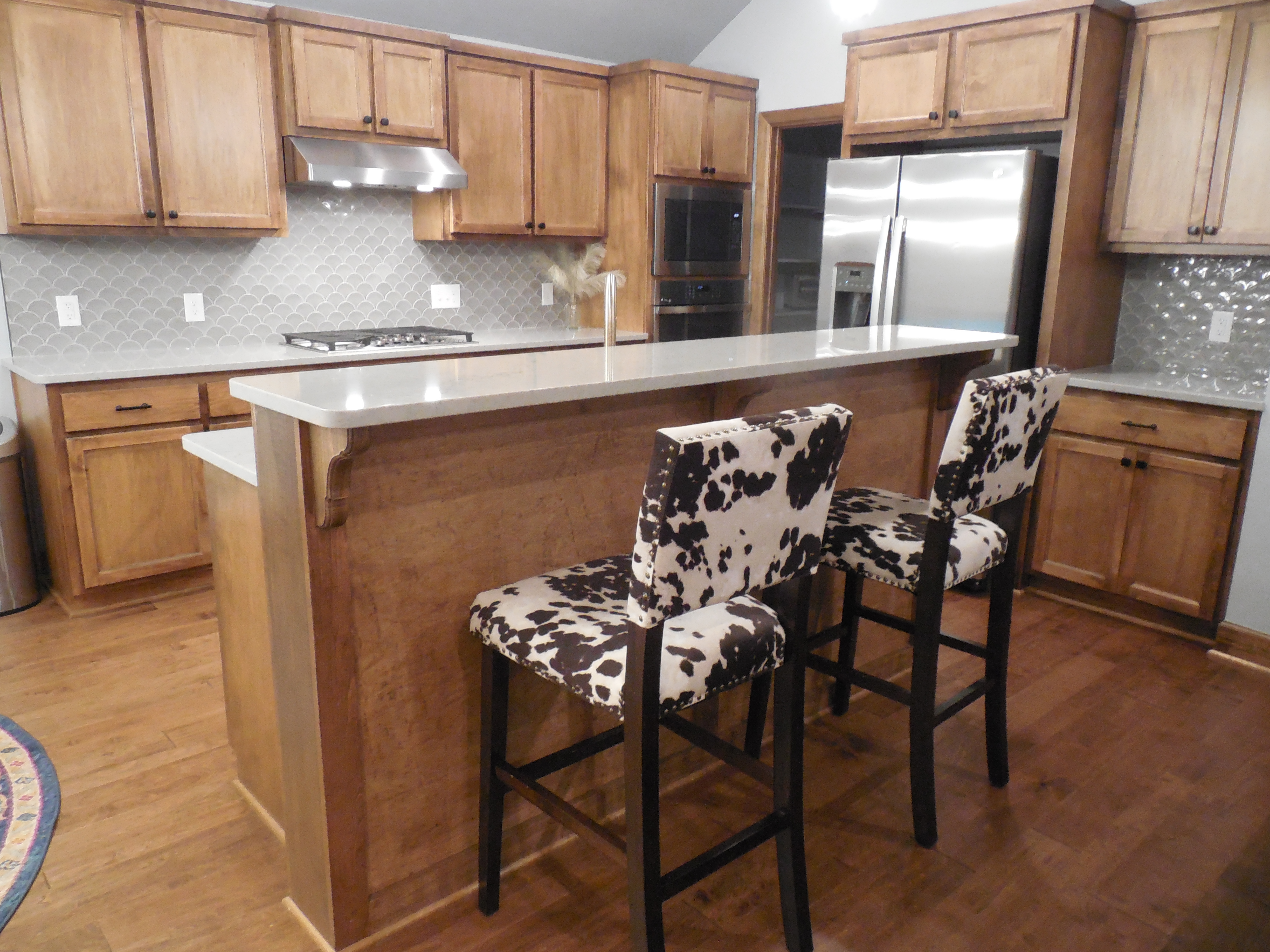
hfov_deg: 69.4
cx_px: 635
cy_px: 476
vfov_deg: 54.9
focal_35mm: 25
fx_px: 917
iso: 800
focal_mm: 4.5
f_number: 3.3
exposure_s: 1/25
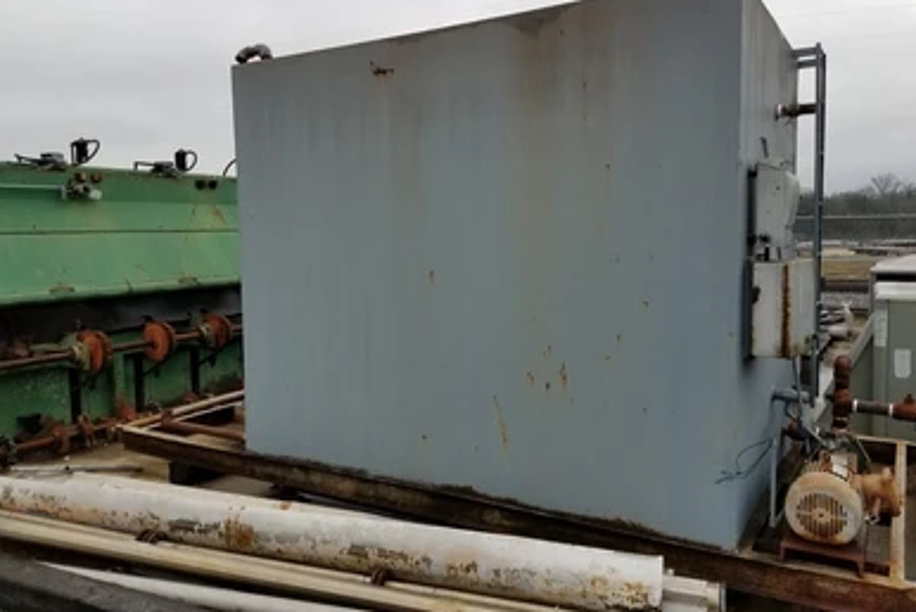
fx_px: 713
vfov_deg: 46.5
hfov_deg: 65.4
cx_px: 472
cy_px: 289
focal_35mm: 28
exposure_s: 1/614
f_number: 1.7
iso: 40
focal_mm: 4.2
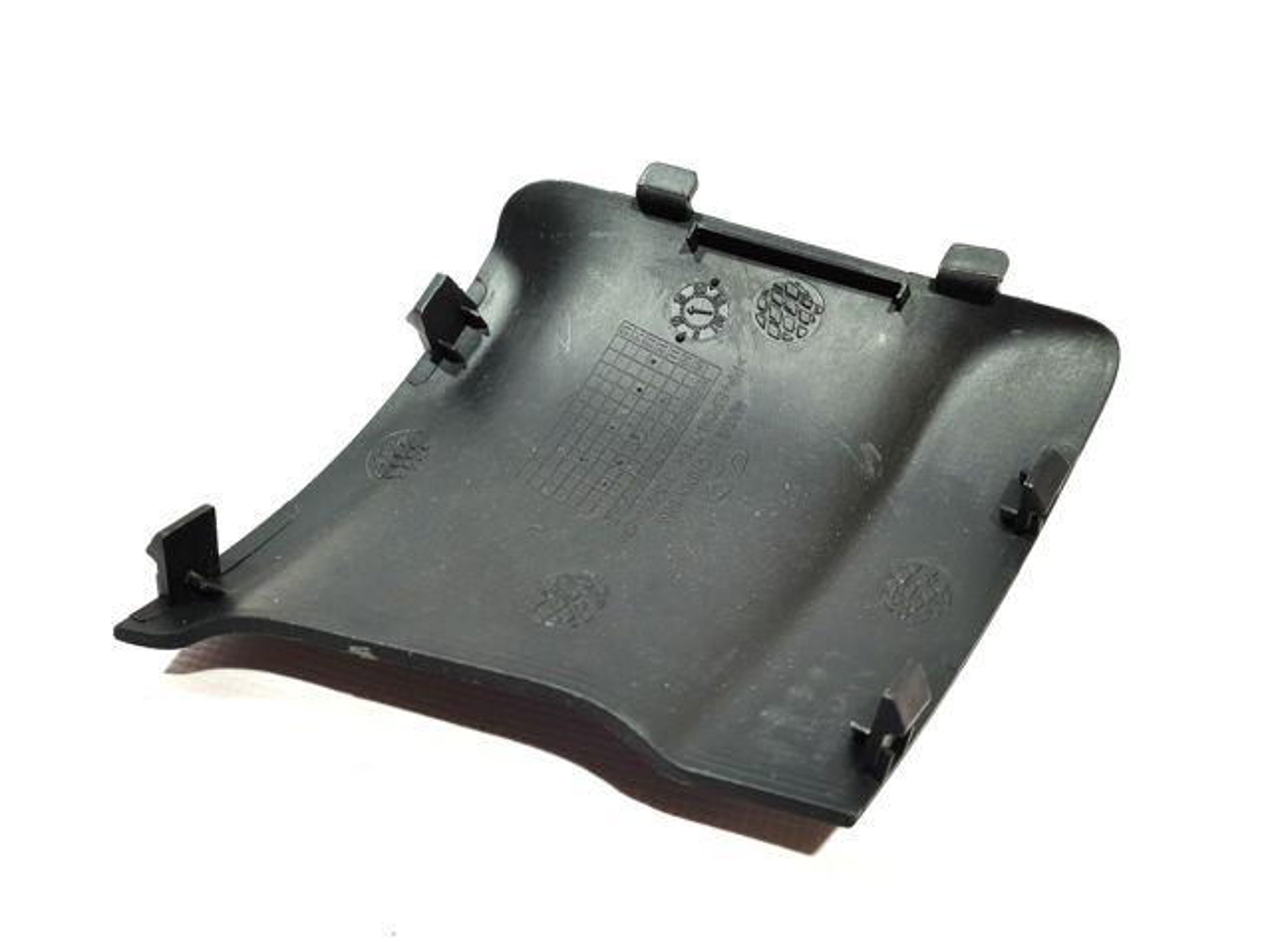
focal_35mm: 37
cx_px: 636
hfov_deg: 50.2
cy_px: 476
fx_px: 1359
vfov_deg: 38.6
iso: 280
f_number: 1.75
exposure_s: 1/100
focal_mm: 4.75
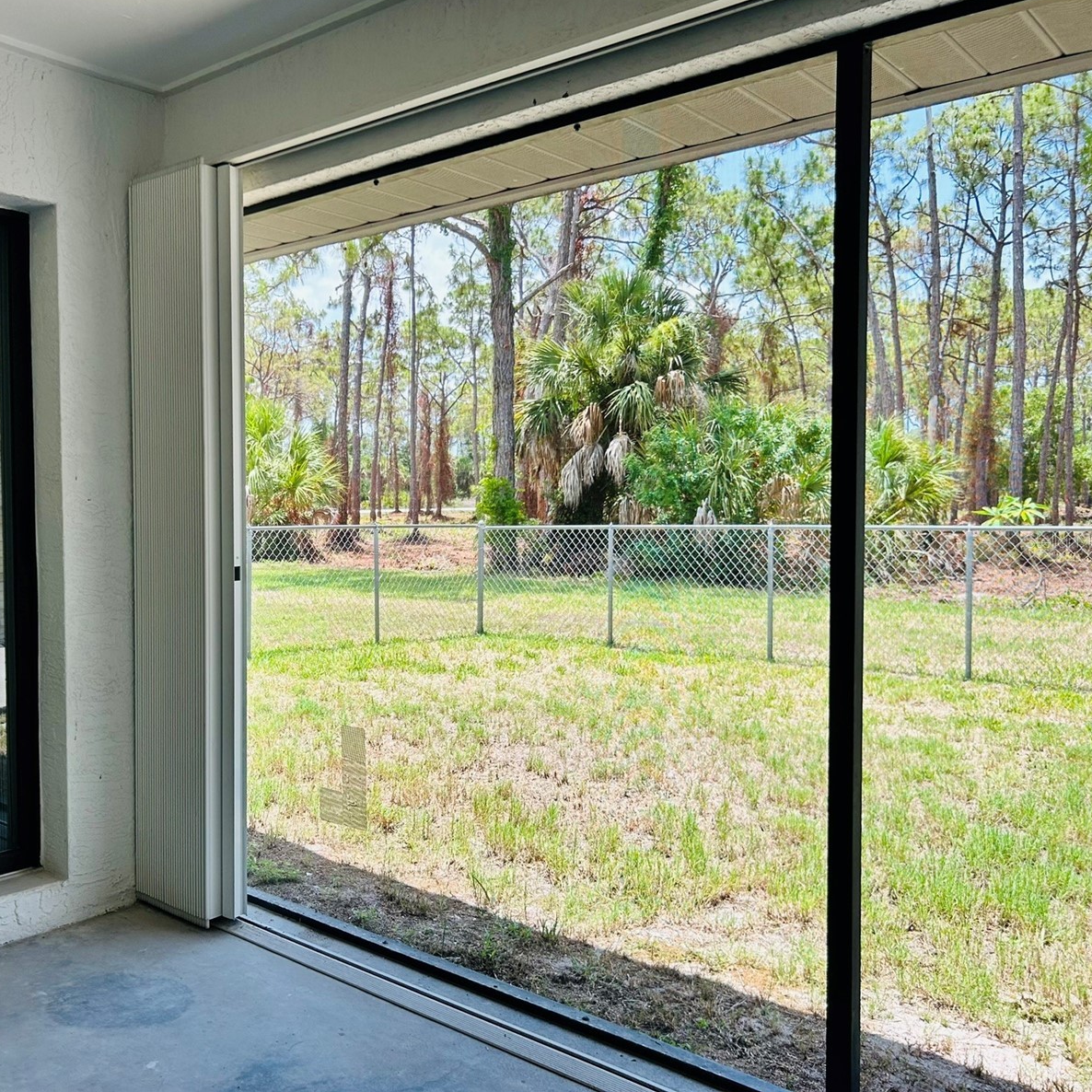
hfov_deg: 51.7
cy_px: 540
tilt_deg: -1.8
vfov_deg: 52.5
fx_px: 1106
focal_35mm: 31
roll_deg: +0.5
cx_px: 376
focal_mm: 5.7
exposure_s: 1/887
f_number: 1.5
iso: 50
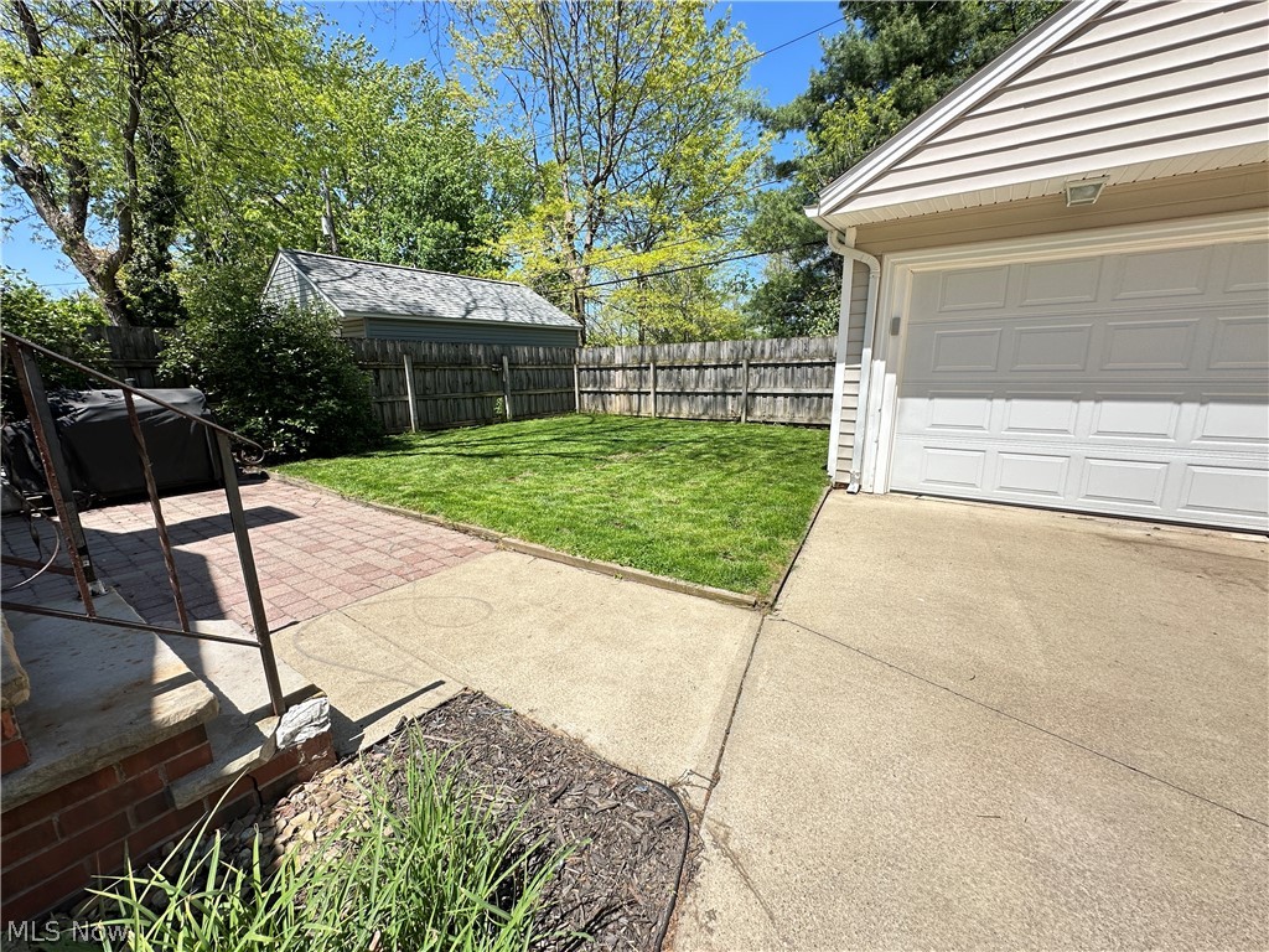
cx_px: 634
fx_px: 513
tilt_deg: -11.1
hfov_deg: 102.1
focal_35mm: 14
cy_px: 476
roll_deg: +0.8
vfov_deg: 85.7
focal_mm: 2.22
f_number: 2.2
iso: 40
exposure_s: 1/818
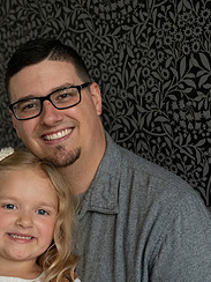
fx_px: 577
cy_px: 140
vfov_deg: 27.4
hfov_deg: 20.7
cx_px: 104
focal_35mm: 71
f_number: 4
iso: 8000
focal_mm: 40
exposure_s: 1/640
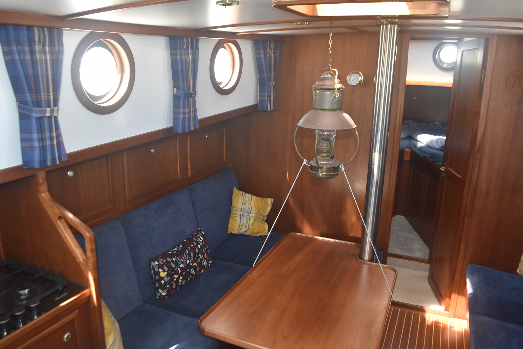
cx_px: 262
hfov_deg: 67.3
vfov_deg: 48.0
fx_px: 393
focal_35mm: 27
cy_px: 174
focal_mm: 18
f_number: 4.5
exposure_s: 1/100
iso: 800
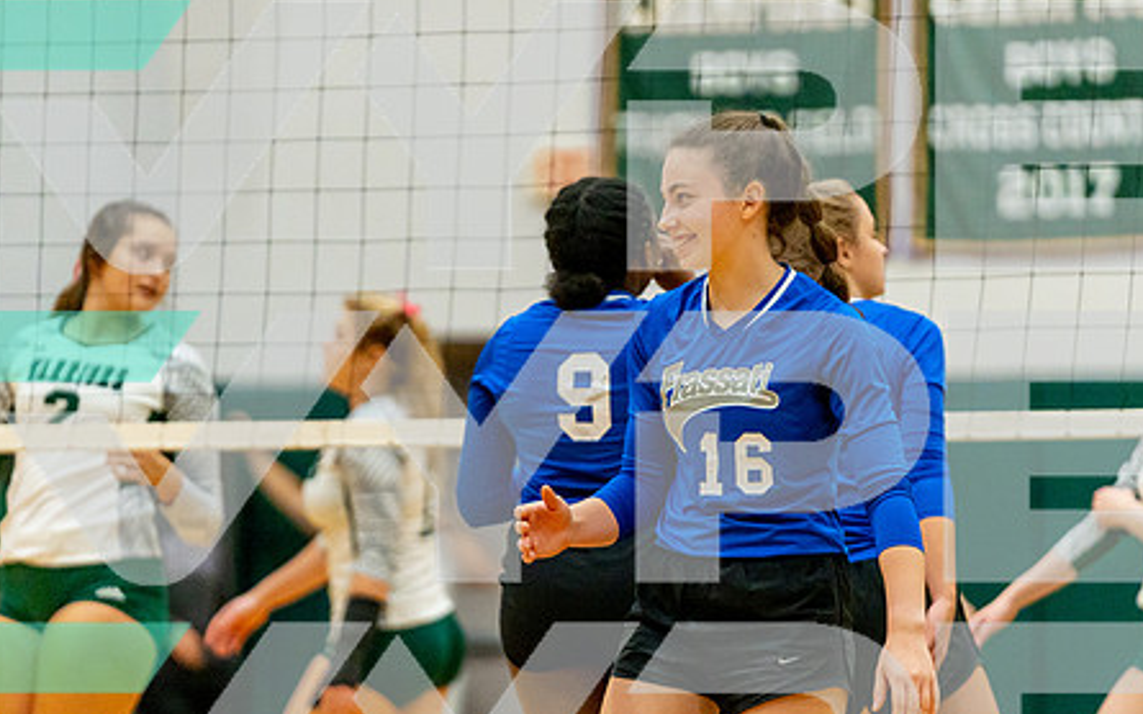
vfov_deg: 4.9
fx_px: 8285
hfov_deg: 7.9
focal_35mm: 266
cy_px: 448
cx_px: 586
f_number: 2.8
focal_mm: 200
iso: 2500
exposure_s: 1/2500
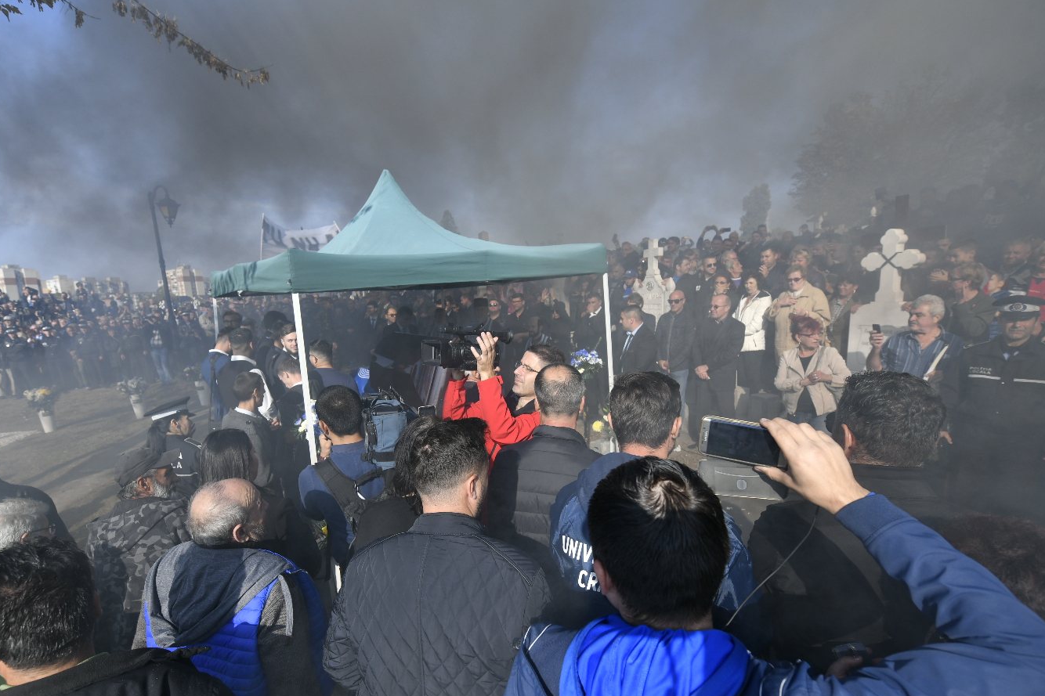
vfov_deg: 70.1
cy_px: 396
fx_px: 493
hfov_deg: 92.9
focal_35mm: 17
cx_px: 466
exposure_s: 1/1250
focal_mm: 14
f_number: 4.5
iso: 100
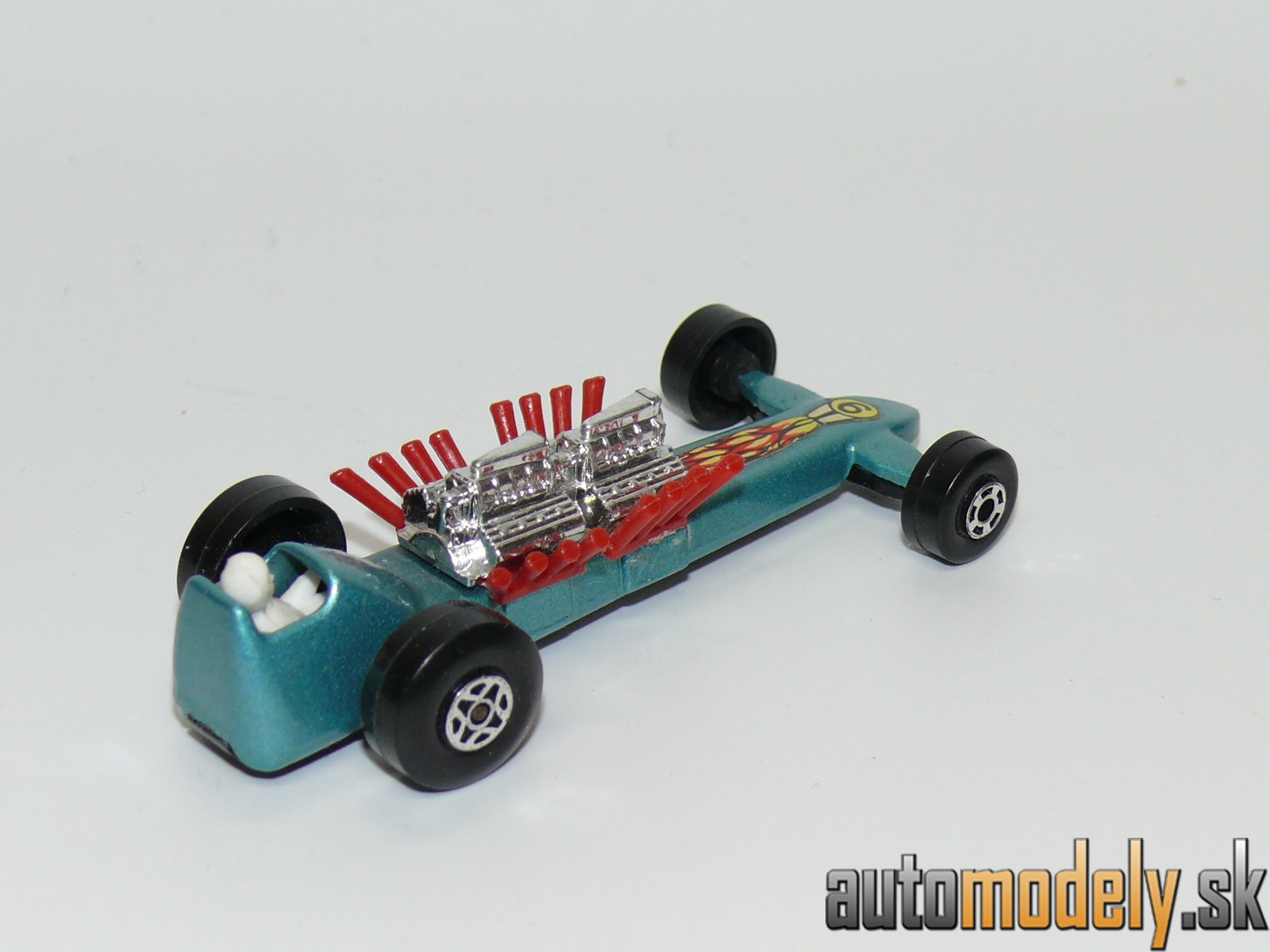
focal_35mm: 105
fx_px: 3852
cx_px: 635
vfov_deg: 14.1
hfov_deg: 18.7
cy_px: 476
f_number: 4
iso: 100
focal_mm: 13.7
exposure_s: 1/30
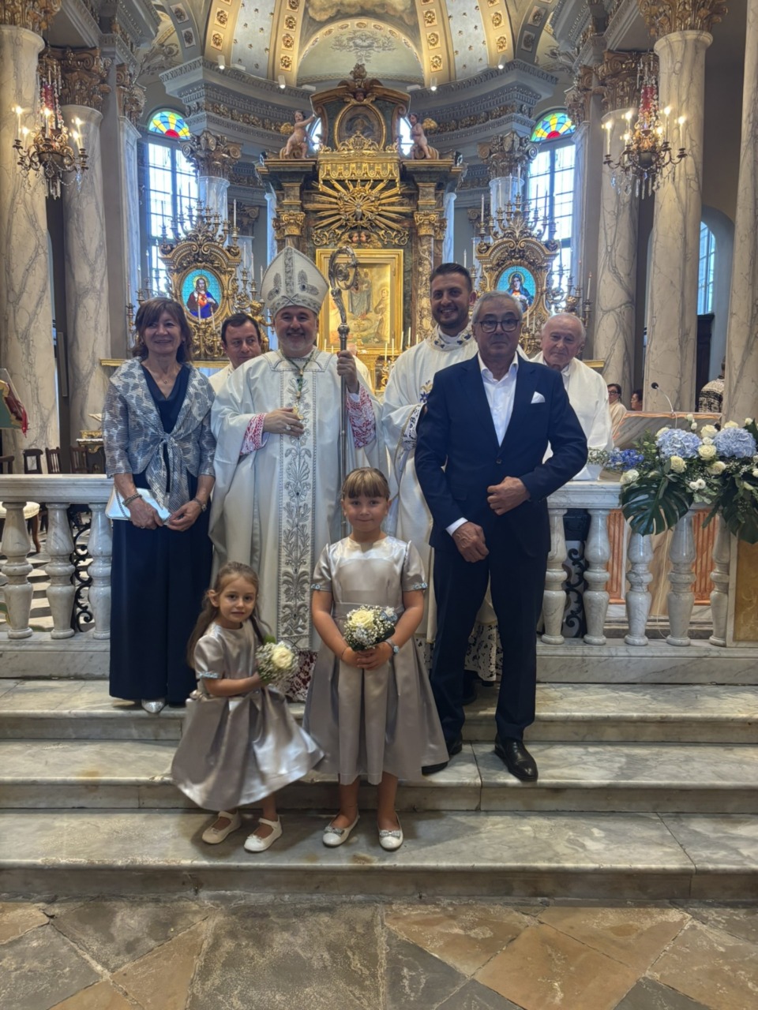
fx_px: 759
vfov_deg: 67.3
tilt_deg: -6.8
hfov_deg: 53.1
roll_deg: -0.9
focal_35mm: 26
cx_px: 379
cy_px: 505
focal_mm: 5.96
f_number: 1.6
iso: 160
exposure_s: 1/50
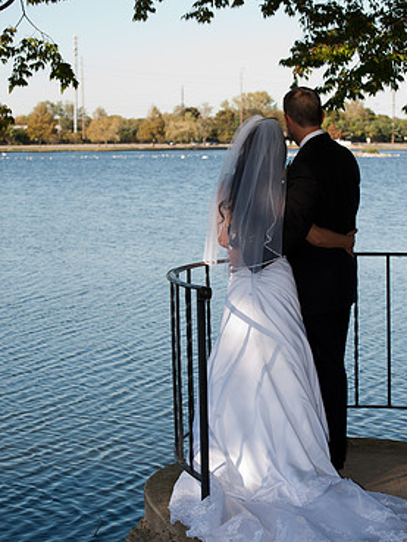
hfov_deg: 18.0
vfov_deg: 23.8
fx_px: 1285
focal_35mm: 82
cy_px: 329
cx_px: 214
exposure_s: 1/125
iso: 200
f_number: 8
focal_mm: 70
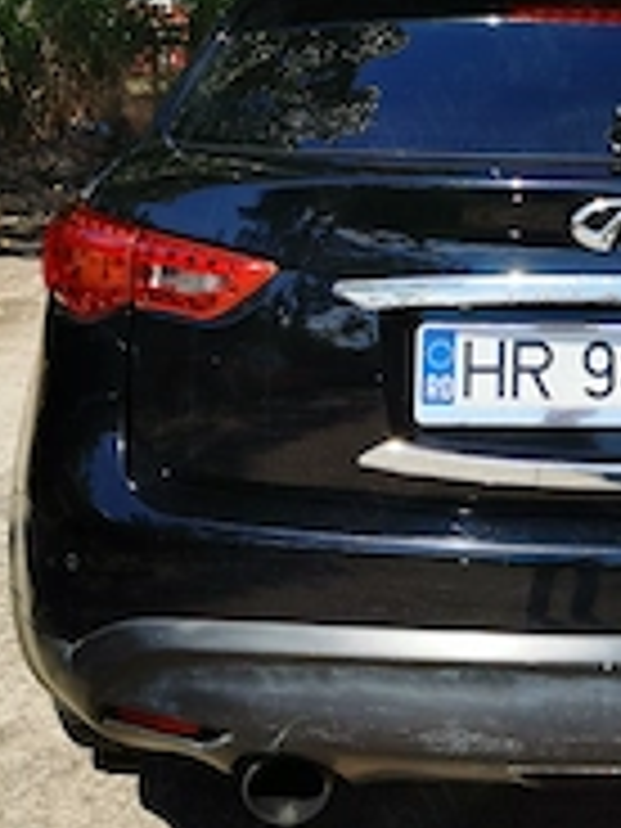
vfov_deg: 30.1
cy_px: 176
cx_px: 612
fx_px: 1507
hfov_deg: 22.4
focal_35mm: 63
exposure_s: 1/3717
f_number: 1.6
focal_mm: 5.56
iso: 50
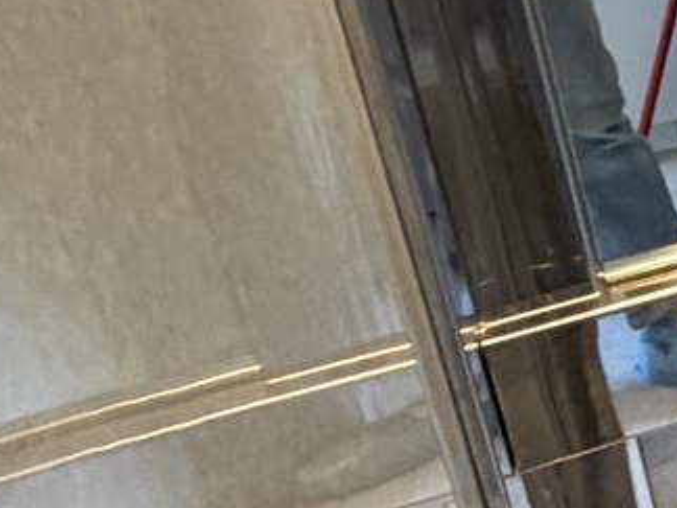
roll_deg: +0.2
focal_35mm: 83
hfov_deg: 15.8
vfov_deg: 17.2
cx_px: 1507
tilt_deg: -22.1
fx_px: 1623
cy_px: -44
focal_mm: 2.22
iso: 400
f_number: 2.2
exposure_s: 1/50
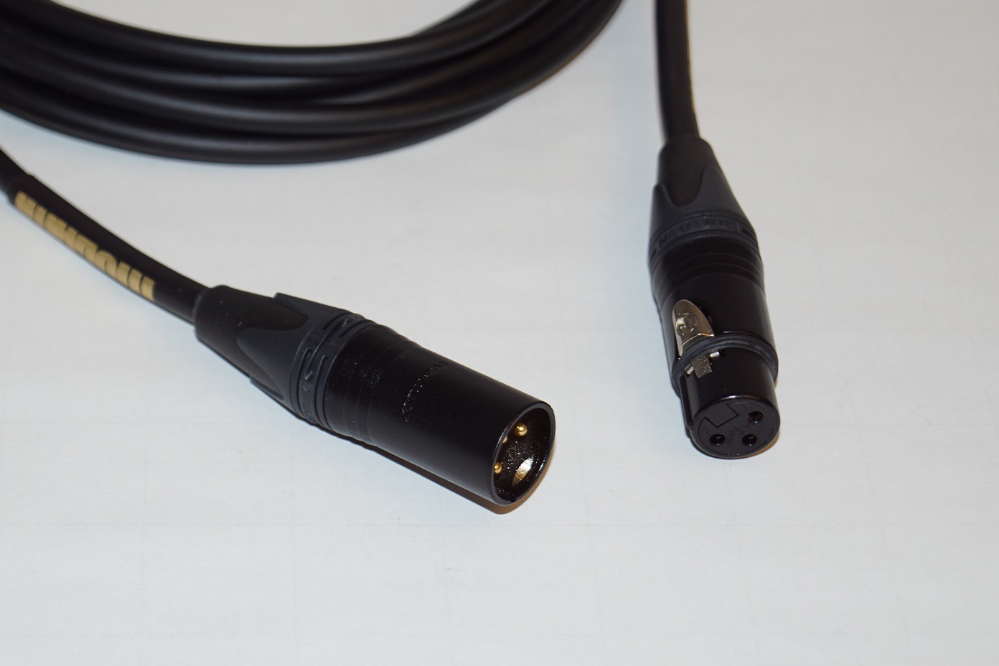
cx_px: 407
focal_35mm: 107
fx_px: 2959
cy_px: 240
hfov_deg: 19.1
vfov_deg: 12.8
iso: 250
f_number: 5.6
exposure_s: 1/160
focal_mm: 55
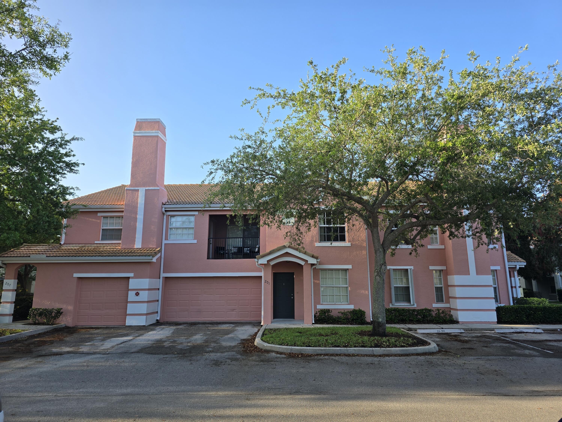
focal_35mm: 23
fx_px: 373
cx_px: 281
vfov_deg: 58.9
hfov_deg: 73.9
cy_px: 211
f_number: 1.7
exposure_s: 1/210
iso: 12
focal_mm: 6.3
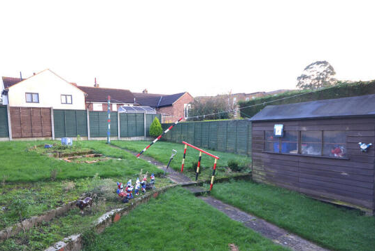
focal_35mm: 22
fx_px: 229
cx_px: 155
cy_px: 145
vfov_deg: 57.0
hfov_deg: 77.9
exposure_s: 1/15
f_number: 4.5
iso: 100
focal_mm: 12
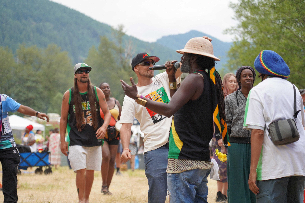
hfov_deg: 19.5
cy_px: 102
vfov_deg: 13.0
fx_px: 890
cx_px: 152
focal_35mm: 105
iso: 250
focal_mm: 105
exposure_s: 1/160
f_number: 4
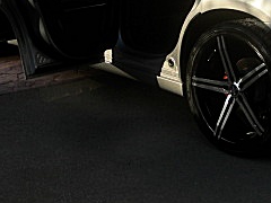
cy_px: 52
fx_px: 752
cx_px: 198
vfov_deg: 15.3
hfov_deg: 20.3
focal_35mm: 96
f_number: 2.8
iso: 50
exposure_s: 1/400
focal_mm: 6.3
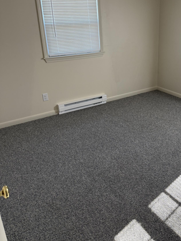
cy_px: 98
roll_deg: +0.4
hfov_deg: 42.2
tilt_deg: -20.5
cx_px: 124
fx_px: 230
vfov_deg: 55.0
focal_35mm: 33
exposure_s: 1/121
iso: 160
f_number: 1.78
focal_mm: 6.76
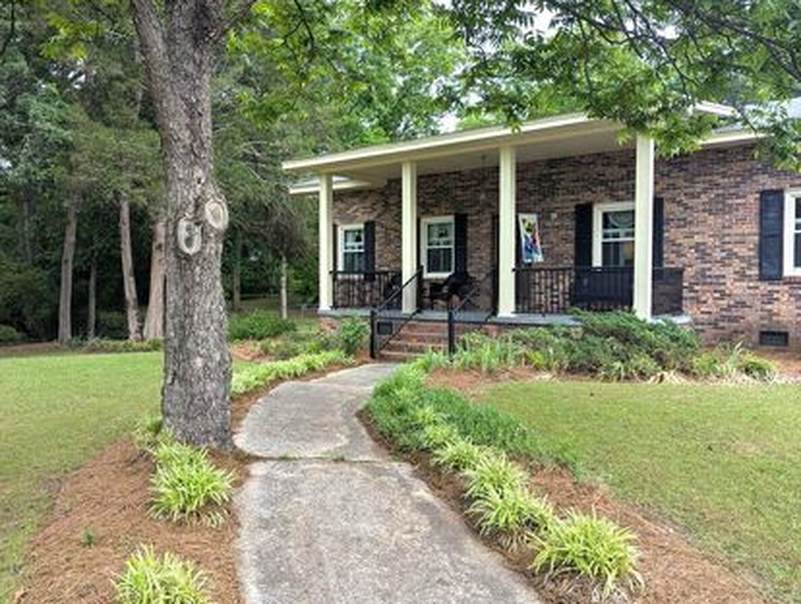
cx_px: 360
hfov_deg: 61.4
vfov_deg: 48.4
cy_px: 299
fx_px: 672
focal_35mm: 29
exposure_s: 1/418
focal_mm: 6.81
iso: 40
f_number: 1.85
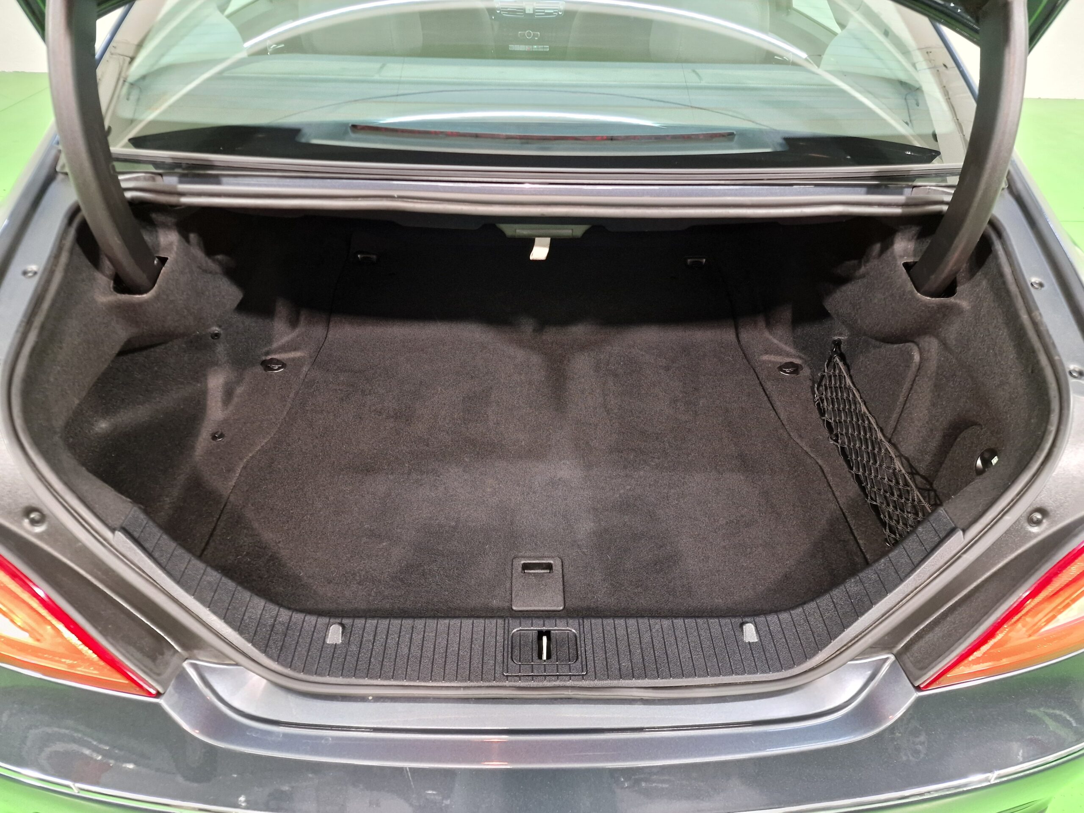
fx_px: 720
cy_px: 406
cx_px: 542
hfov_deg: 73.9
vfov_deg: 58.9
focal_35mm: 23
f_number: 1.8
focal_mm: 6.4
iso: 500
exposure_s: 1/33
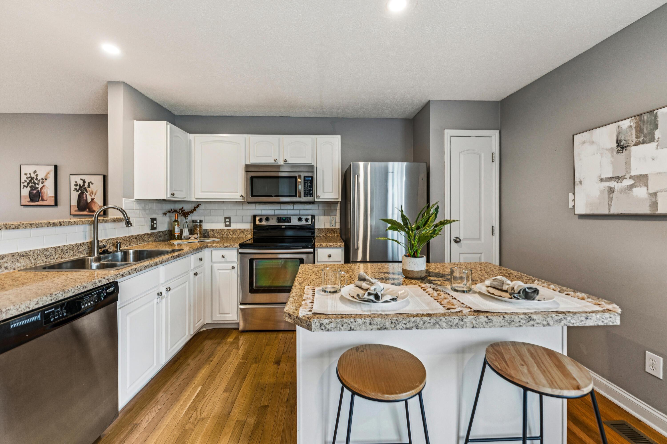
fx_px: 259
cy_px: 222
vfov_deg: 81.2
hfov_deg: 104.3
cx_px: 334
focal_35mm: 14
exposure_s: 1/10
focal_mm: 14
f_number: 2.8
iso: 800
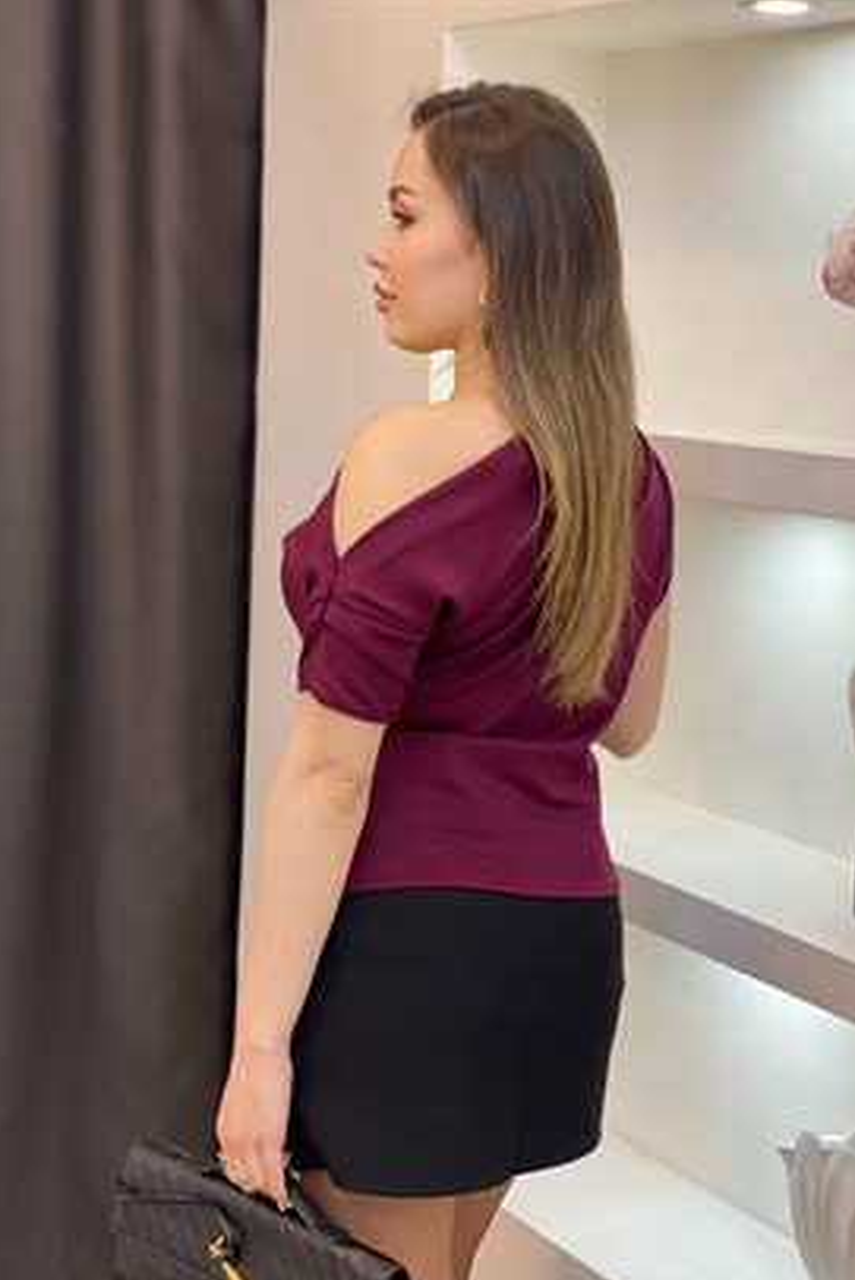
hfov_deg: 24.6
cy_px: 648
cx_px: 464
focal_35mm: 55
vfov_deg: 36.2
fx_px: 1958
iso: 125
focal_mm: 6
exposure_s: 1/100
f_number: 2
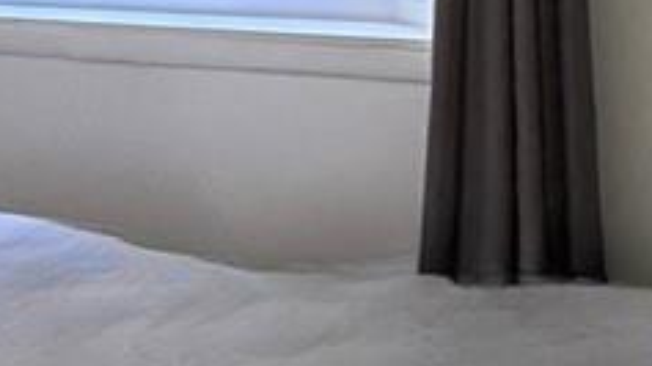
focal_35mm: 103
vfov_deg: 11.4
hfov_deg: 18.9
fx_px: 1780
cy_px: -138
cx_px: -250
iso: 320
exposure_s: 1/69
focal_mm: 2.22
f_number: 2.2
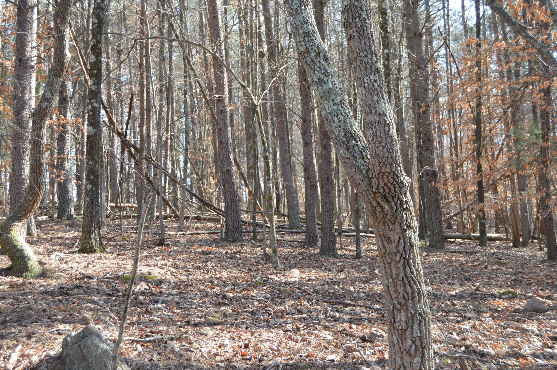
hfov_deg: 41.1
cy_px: 185
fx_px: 742
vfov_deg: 28.0
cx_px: 278
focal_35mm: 48
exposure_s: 1/125
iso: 400
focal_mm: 32
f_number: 5.6
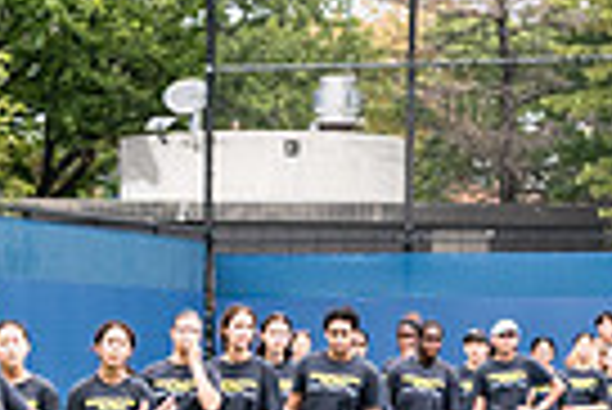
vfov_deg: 6.5
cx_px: -97
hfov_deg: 9.7
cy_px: 666
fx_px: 3557
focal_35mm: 209
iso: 400
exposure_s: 1/800
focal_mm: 40
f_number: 4.5
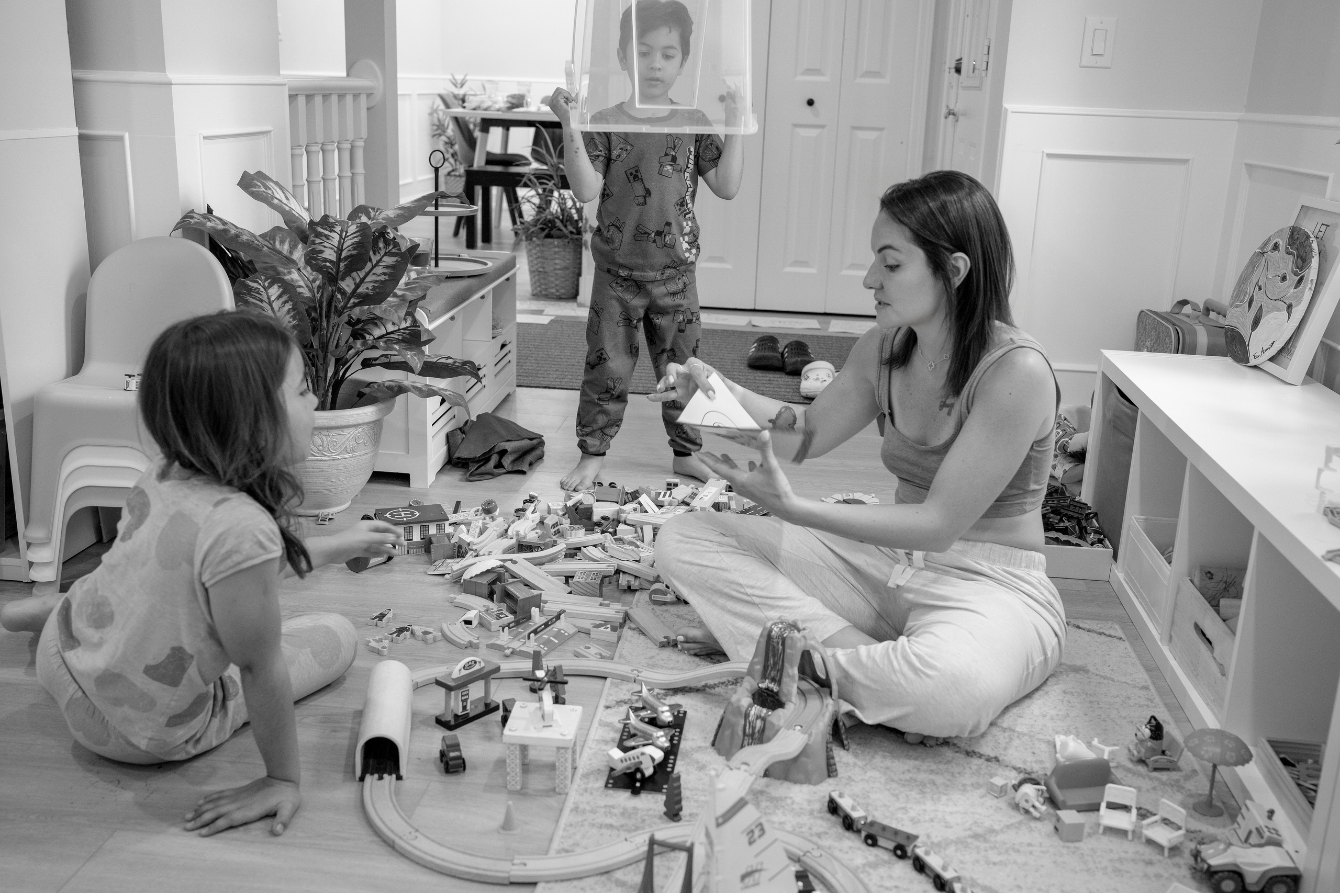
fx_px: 1303
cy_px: 446
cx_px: 670
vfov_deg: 37.9
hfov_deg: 54.4
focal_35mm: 35
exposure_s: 1/100
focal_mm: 35
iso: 1600
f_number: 4
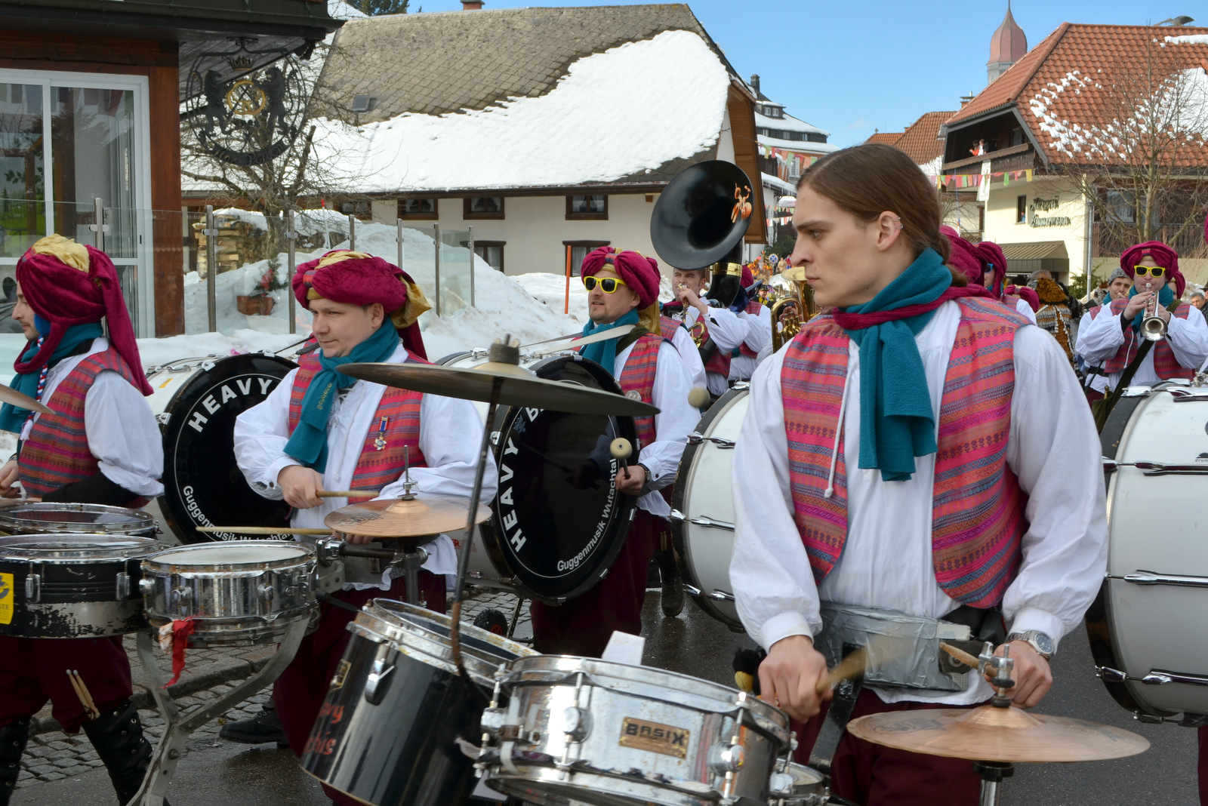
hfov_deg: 49.5
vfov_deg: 34.2
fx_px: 1309
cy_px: 403
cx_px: 604
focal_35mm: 39
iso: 100
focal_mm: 26
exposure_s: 1/200
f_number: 10
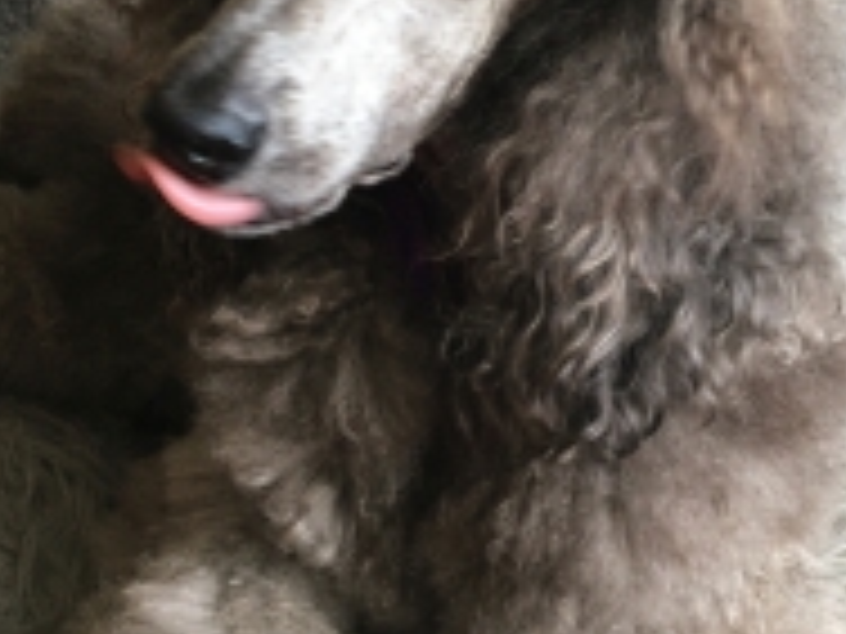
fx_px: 1417
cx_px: 385
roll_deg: -5.8
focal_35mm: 58
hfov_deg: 33.2
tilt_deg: -25.7
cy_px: 245
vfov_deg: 25.2
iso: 80
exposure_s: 1/30
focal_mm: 4.15
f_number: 2.2
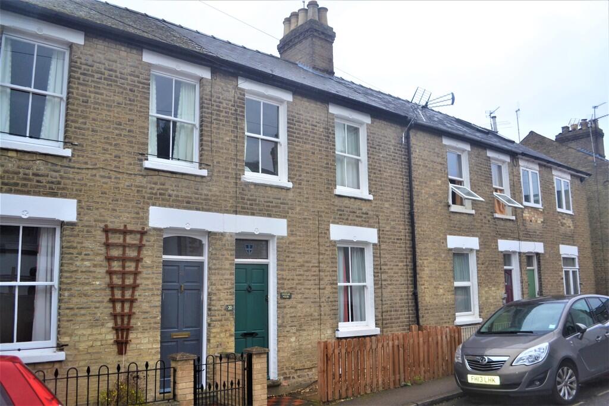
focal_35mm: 30
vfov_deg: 43.6
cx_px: 304
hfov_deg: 61.9
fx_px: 508
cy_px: 203
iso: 100
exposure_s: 1/160
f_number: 4
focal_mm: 20
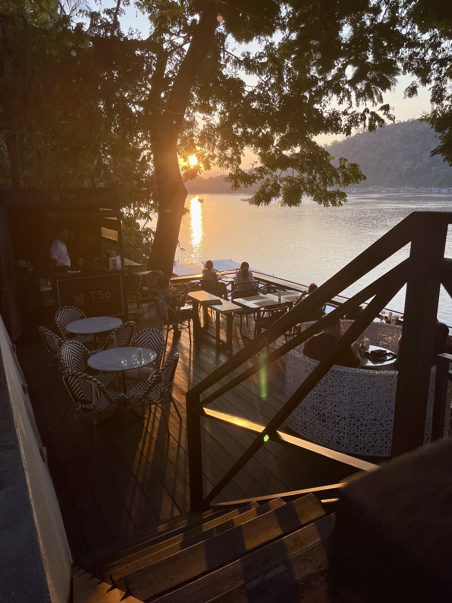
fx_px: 453
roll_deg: +0.9
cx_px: 226
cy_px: 302
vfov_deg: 67.3
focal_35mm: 26
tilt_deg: -12.9
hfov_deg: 53.1
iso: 32
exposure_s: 1/888
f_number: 1.6
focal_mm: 4.2
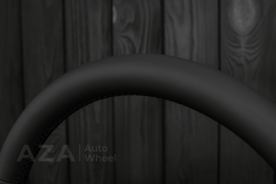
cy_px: 92
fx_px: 402
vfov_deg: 25.8
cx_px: 138
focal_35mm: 52
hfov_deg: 37.8
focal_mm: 35
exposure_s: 1/125
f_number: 6.3
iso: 500
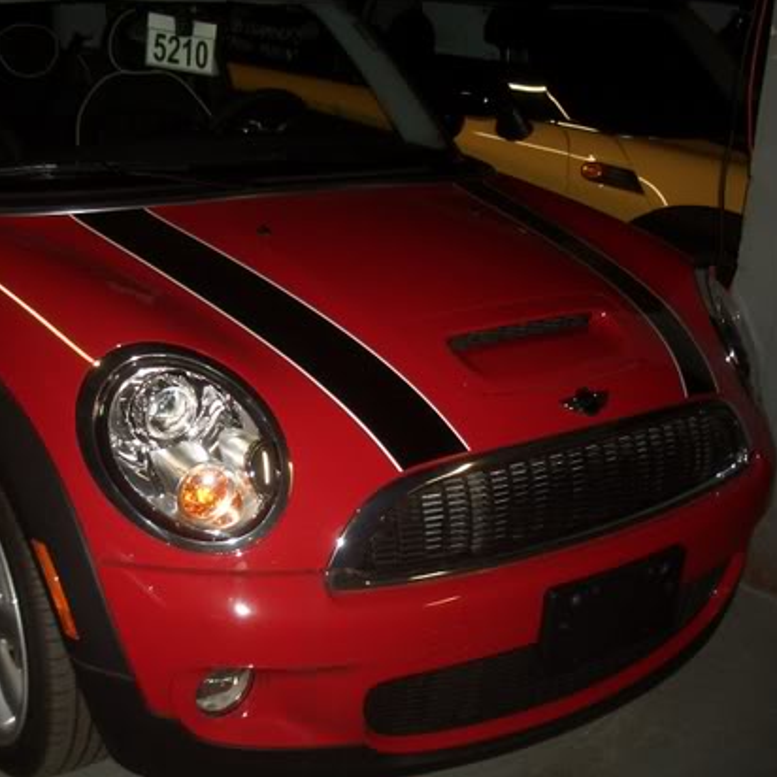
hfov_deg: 34.8
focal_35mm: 48
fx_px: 1219
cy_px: 356
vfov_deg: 35.3
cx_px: 226
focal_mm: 5.8
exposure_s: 1/60
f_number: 2.6
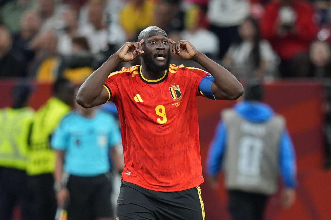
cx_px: 166
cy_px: 110
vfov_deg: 3.4
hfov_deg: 5.2
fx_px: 3677
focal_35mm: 400
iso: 1600
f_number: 2.8
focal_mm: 400
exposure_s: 1/1000
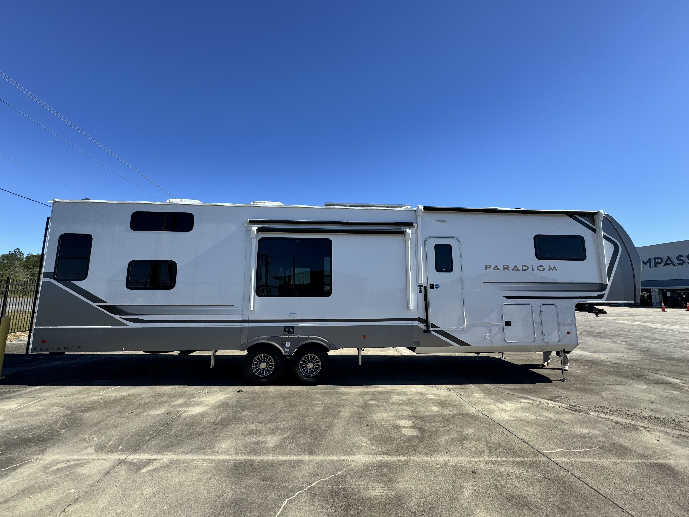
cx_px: 344
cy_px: 258
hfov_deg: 102.1
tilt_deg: +7.6
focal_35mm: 14
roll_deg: -2.1
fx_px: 279
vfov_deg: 85.7
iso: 50
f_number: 2.2
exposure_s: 1/1449
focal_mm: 2.22
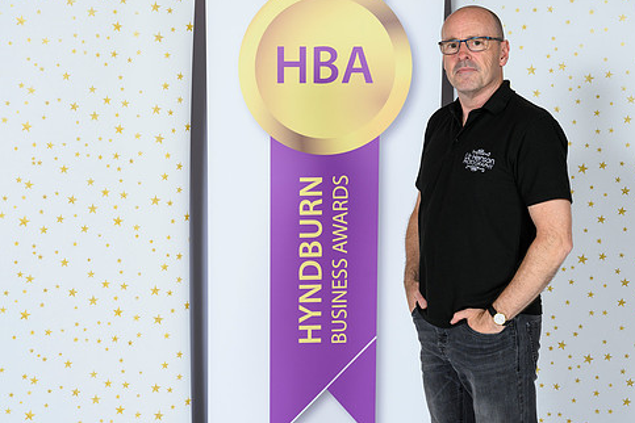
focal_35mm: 69
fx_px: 1217
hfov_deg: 29.2
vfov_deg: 19.7
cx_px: 282
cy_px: 206
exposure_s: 1/160
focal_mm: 55
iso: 200
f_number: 8
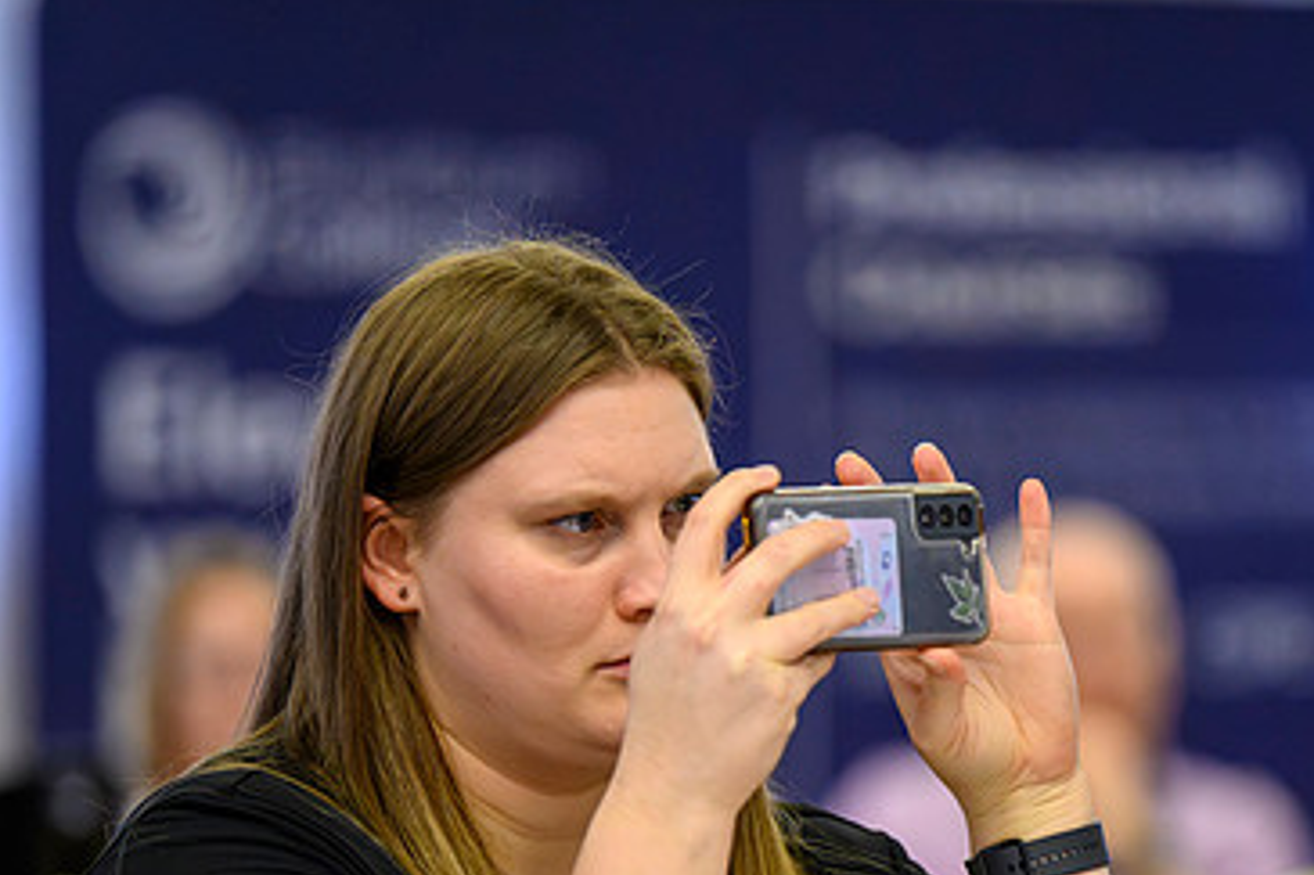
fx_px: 11127
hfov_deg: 6.8
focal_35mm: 305
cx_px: 810
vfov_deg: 4.5
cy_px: 688
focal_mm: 190
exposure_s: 1/200
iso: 12800
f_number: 2.8
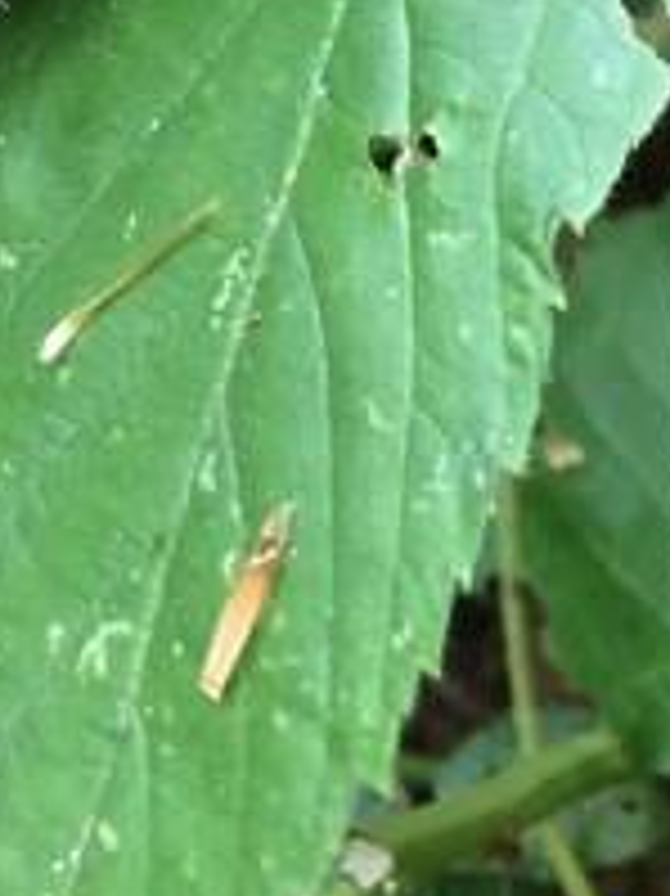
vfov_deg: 15.0
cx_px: 117
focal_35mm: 112
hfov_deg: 13.1
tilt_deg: -34.4
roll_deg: -2.4
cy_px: -770
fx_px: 2893
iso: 40
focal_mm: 4.15
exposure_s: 1/30
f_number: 2.2
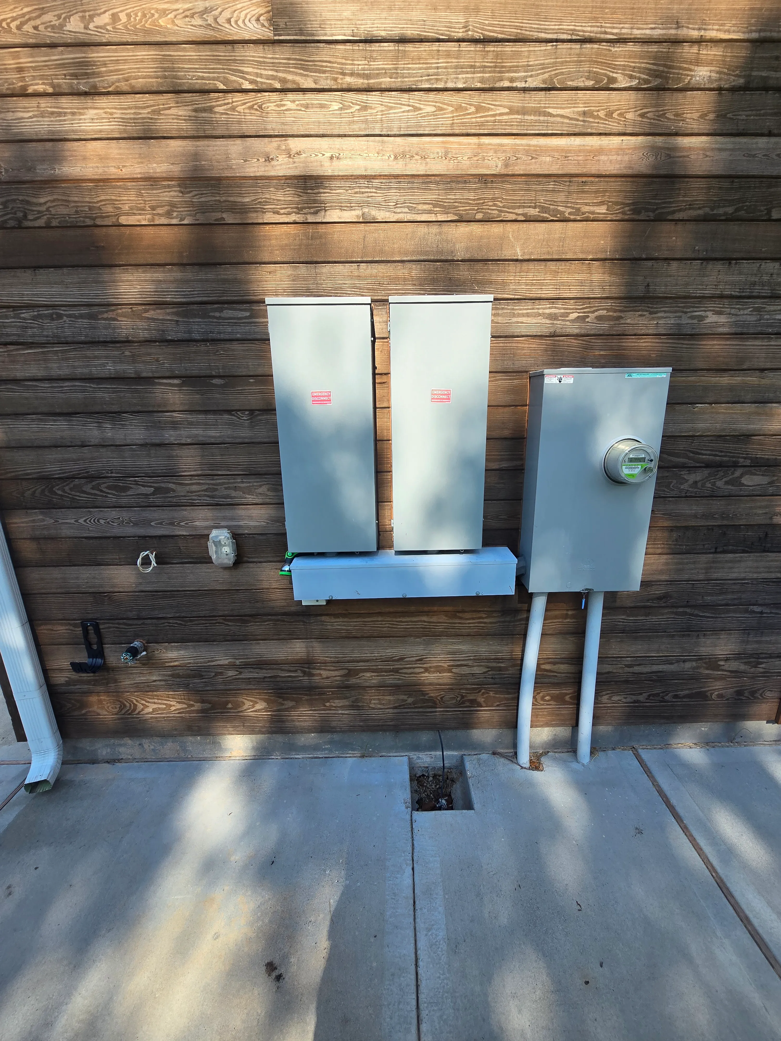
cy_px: 520
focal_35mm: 13
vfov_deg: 106.2
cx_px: 390
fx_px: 391
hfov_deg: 89.9
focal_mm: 2.2
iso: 50
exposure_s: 1/1093
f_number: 2.2
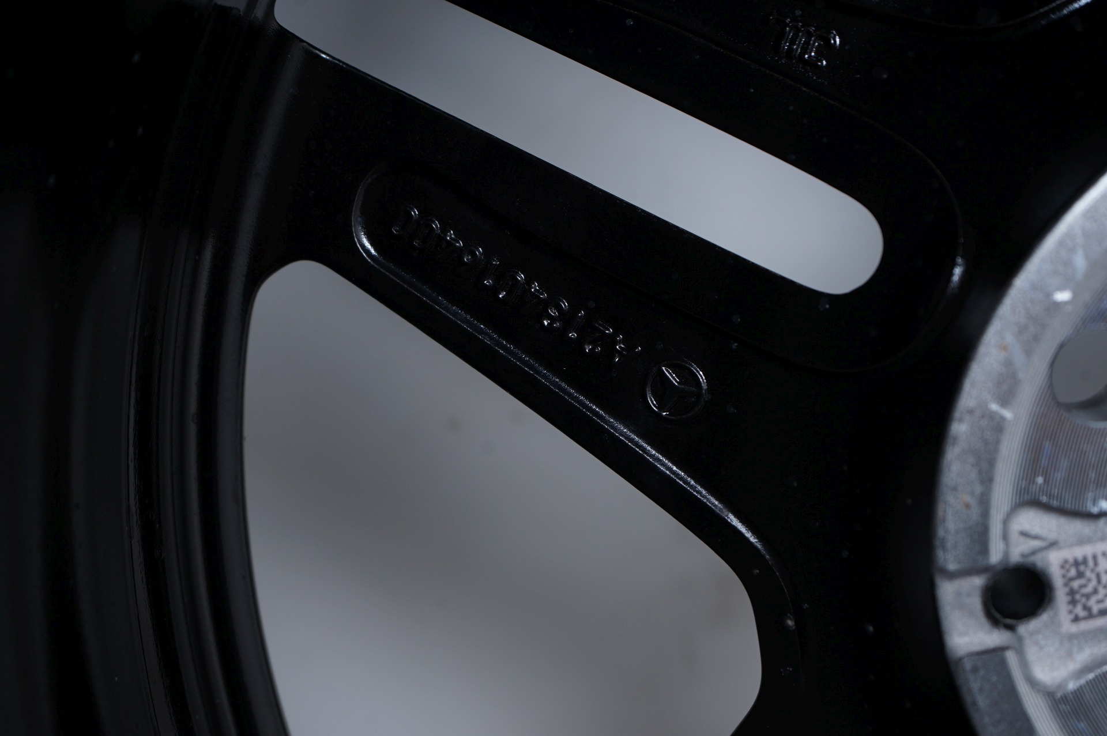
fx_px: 1721
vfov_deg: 24.2
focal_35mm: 56
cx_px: 554
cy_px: 368
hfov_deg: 35.7
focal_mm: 56
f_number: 7.1
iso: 250
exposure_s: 1/125
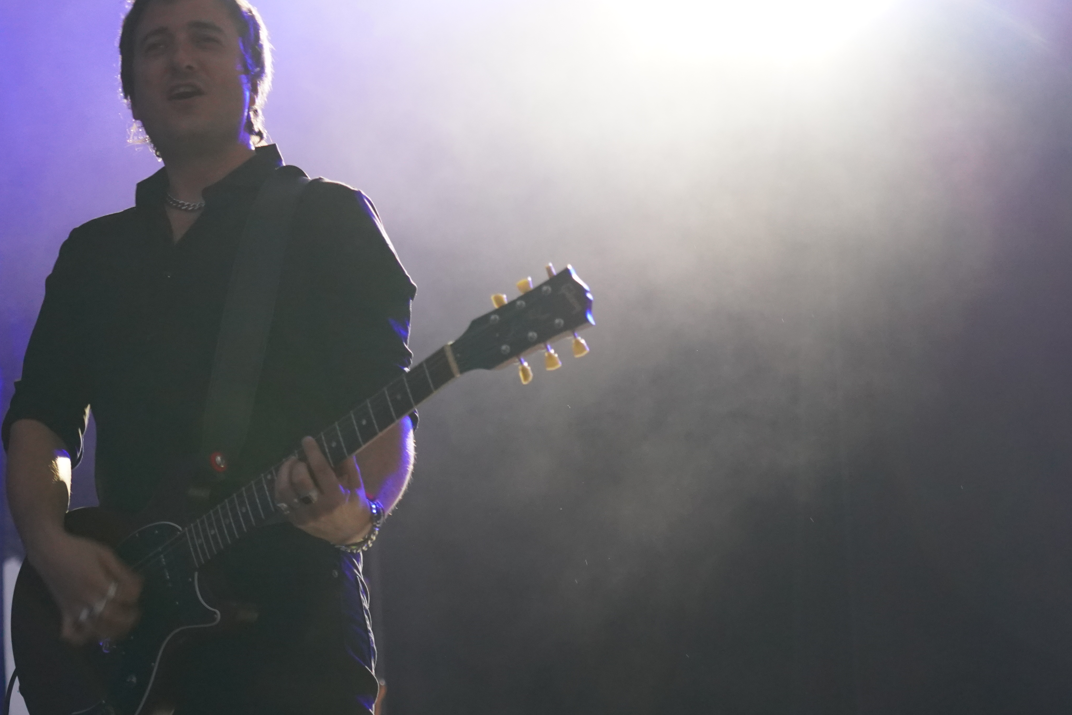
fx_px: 3365
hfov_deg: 18.0
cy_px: 351
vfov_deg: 12.1
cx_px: 305
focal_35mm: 113
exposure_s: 1/160
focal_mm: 77
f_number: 4
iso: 4000
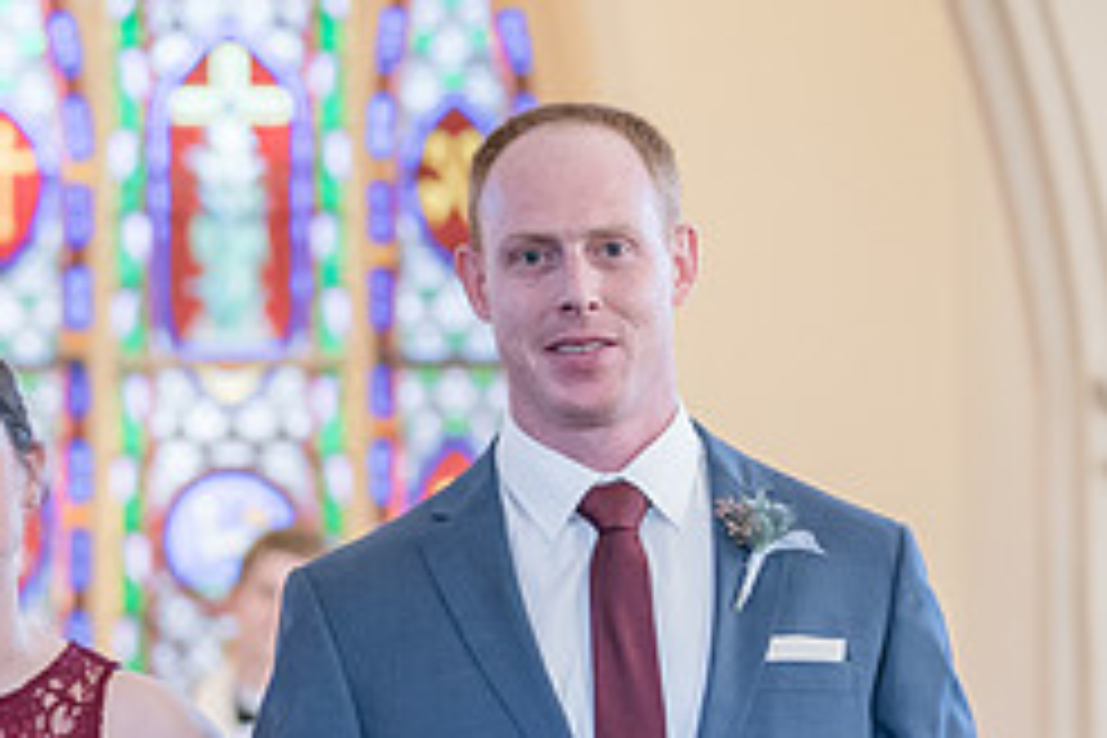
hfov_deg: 9.2
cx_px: 199
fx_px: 6887
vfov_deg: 6.1
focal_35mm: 224
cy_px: 777
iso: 2000
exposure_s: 1/160
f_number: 2.8
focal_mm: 83
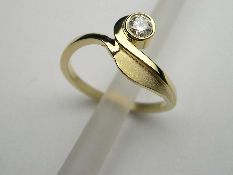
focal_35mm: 58
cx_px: 130
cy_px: 42
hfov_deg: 33.2
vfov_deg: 24.9
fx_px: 390
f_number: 2.8
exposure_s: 1/307
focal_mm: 8
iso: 100
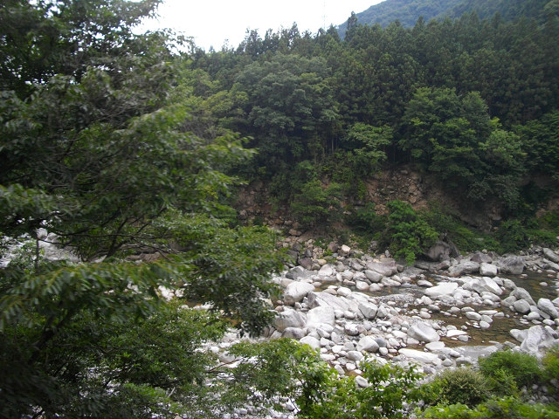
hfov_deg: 58.4
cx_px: 280
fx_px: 501
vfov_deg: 45.4
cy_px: 210
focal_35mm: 31
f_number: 2.9
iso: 100
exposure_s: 1/320
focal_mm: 5.7
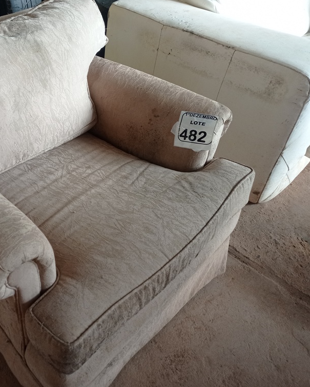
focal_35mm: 37
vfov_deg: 49.1
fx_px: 424
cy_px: 191
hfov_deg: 38.7
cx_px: 64
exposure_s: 1/60
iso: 243
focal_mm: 4.7
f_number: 1.79
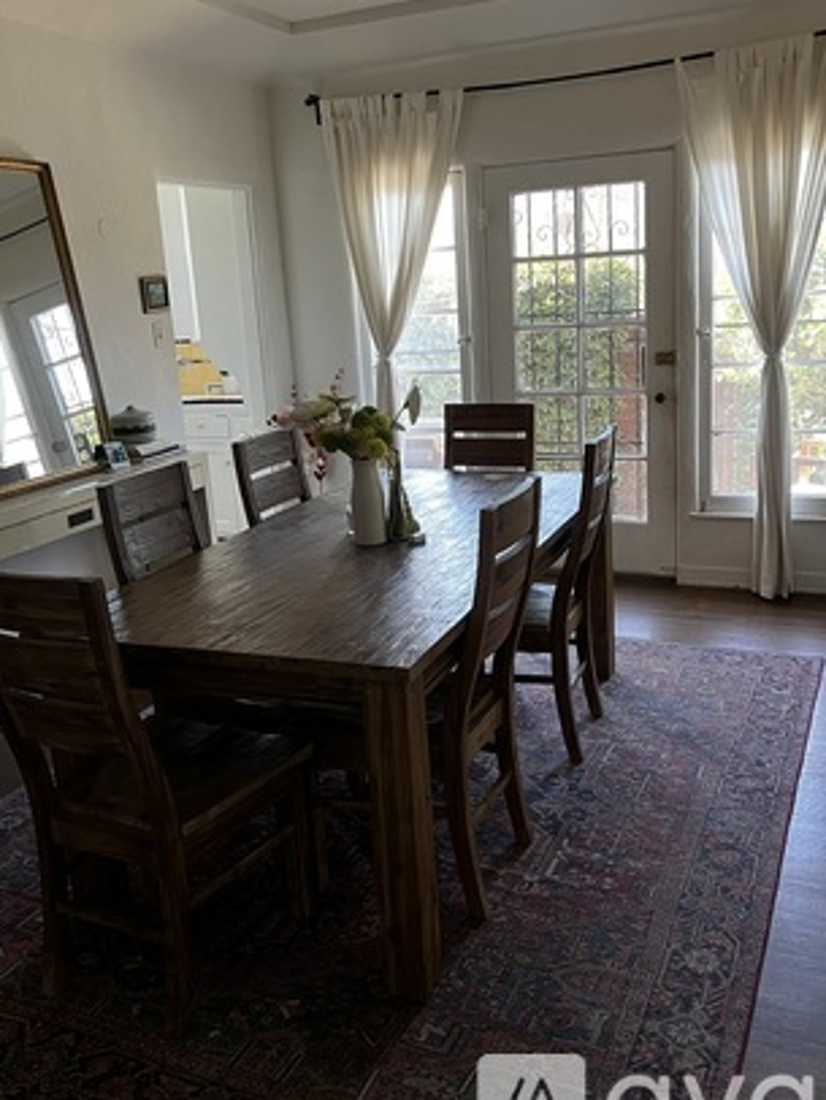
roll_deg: +4.6
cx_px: 408
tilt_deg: -10.9
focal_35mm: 32
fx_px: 1017
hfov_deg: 44.2
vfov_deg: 56.6
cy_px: 485
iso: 200
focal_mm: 5.7
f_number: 1.5
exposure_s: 1/60
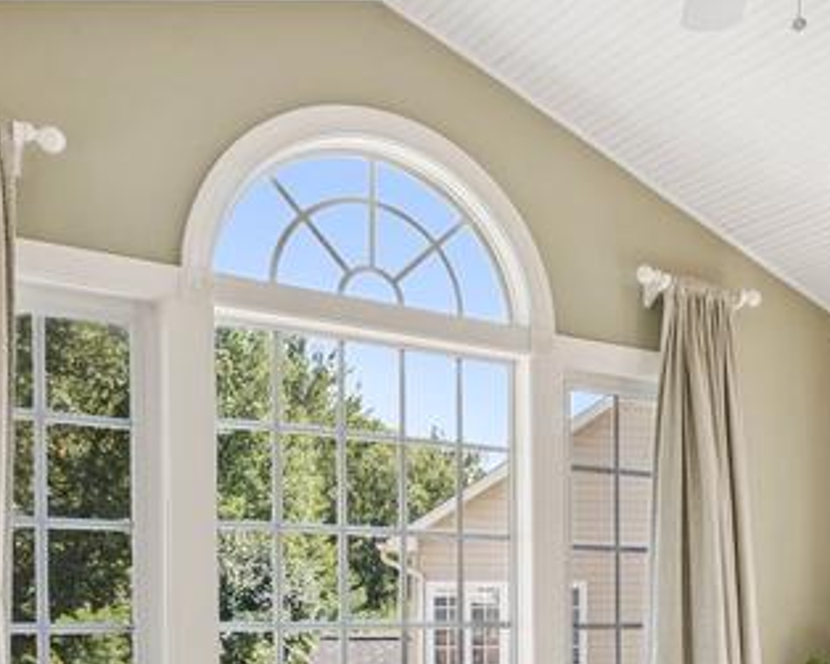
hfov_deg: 37.7
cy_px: 643
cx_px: 743
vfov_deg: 30.7
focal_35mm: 46
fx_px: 1130
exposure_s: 1/100
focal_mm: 15
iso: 640
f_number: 7.1
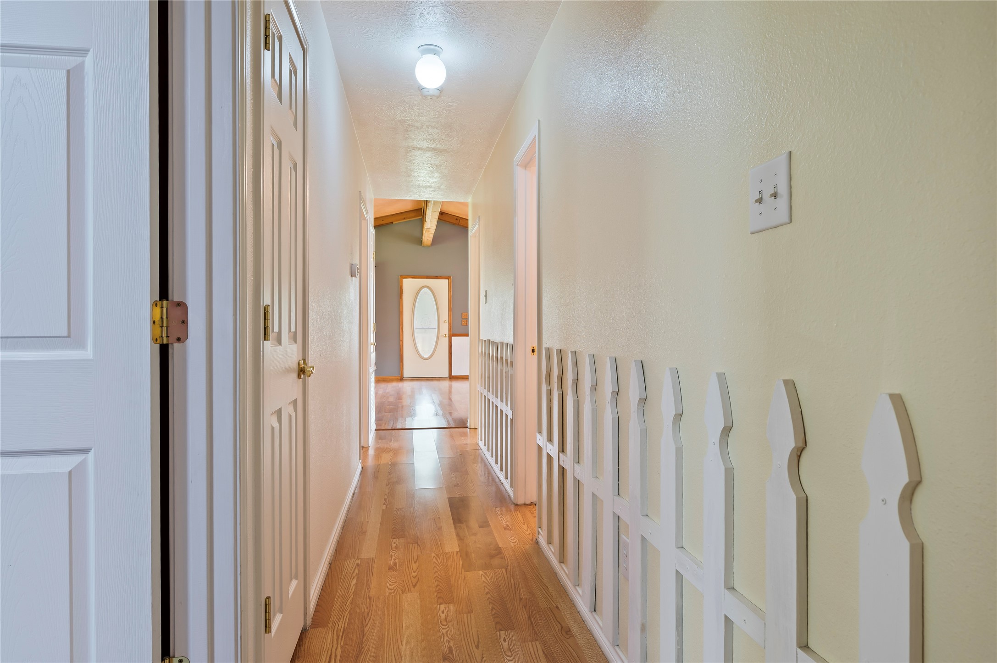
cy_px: 332
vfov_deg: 59.4
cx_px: 498
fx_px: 581
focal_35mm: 21
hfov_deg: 81.2
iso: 125
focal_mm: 21
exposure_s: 1/1.67
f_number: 6.3
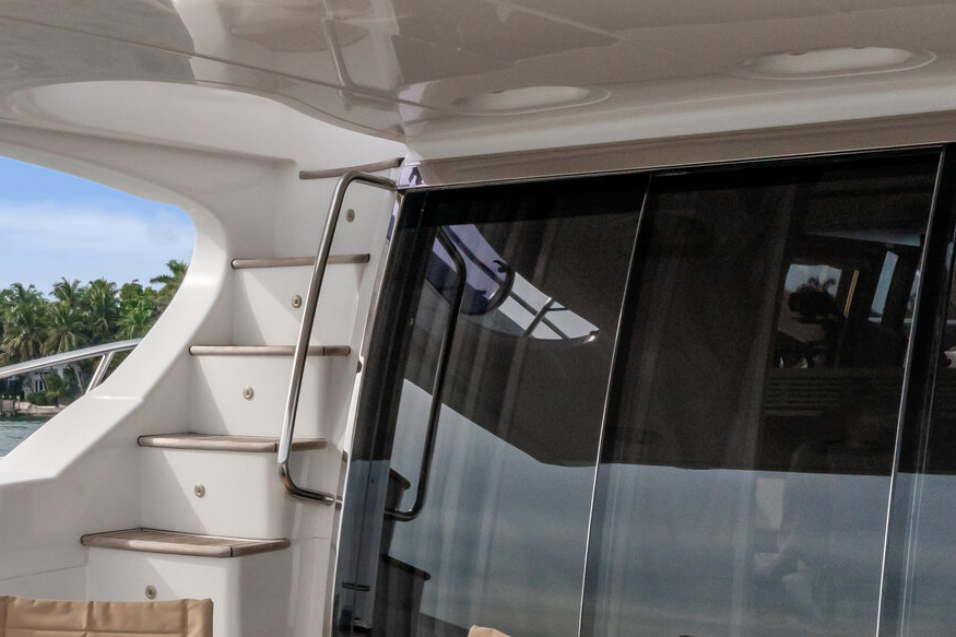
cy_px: 676
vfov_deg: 20.4
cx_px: 309
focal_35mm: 64
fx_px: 1699
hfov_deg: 31.2
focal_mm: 10.26
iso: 200
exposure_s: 1/100
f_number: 8
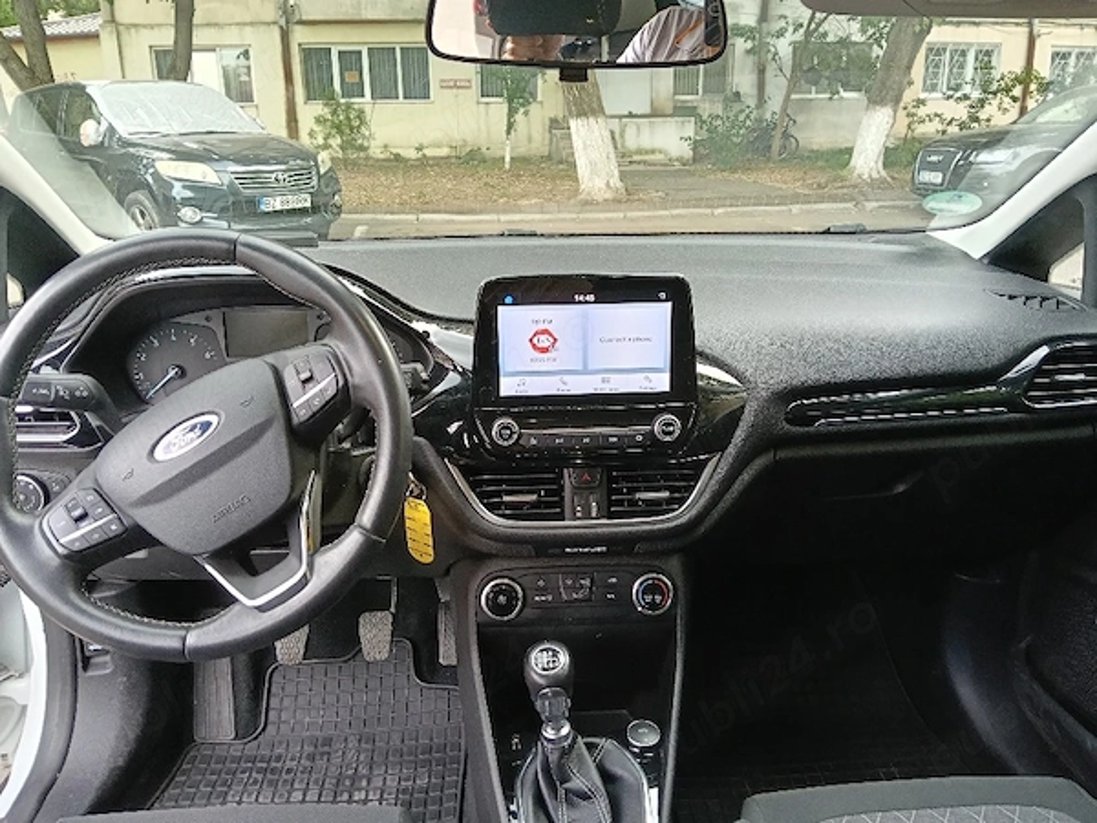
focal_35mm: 27
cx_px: 548
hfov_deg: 65.3
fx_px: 856
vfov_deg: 51.4
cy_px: 412
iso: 125
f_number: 1.8
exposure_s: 1/33.3
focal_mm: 3.98
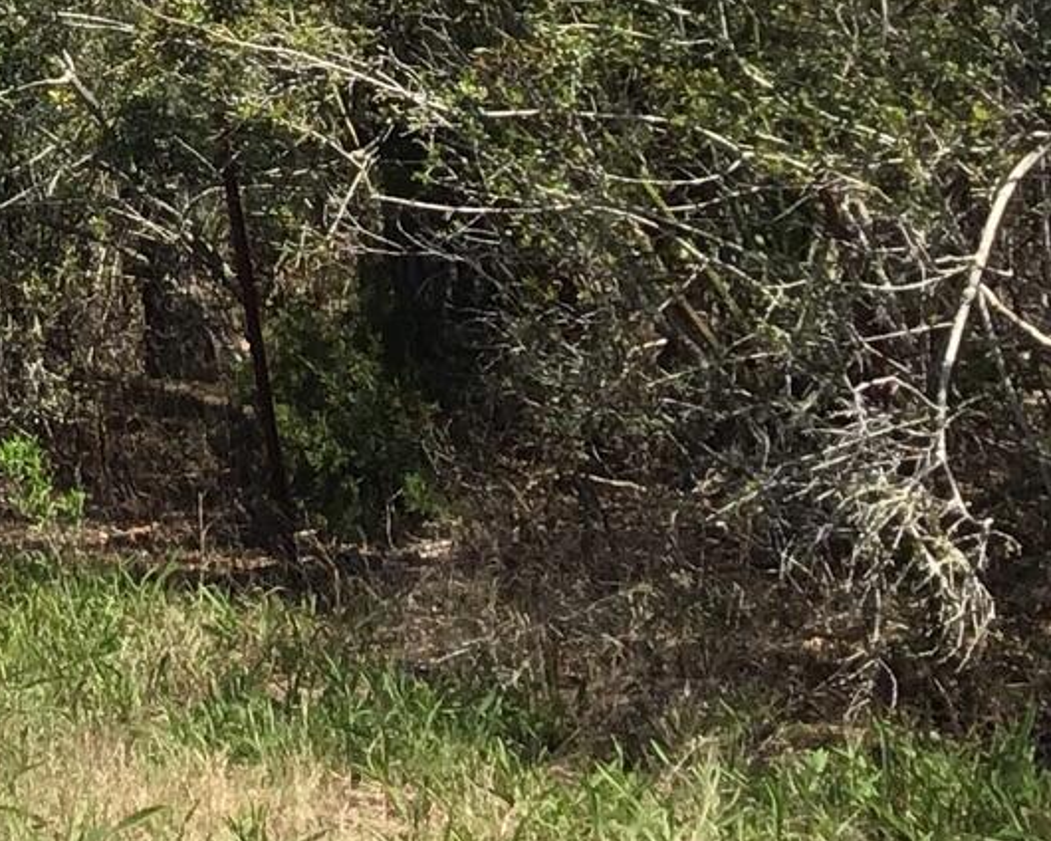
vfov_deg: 13.0
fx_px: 3639
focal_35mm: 117
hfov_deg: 15.5
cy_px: 24
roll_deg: +2.6
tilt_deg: +0.8
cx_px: -405
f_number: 2.4
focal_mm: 3.3
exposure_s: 1/754
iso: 25
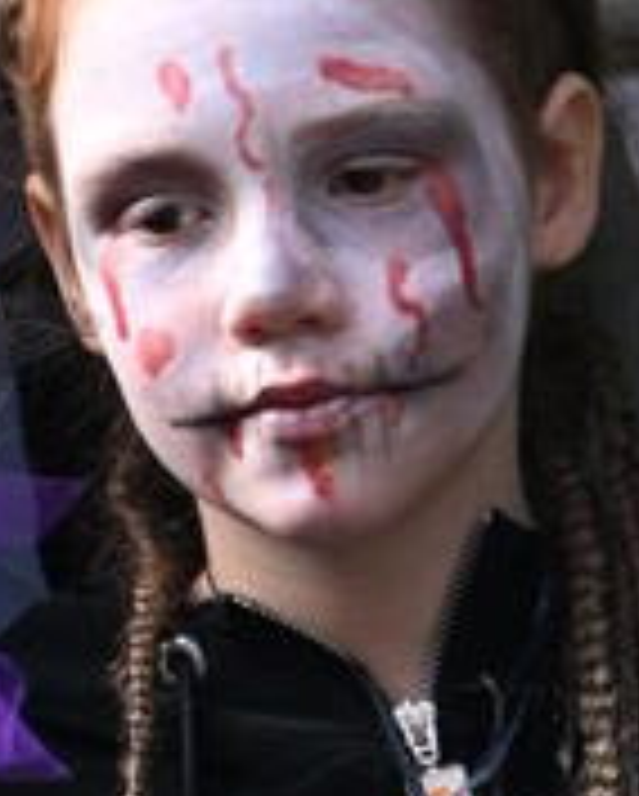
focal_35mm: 908
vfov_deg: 2.1
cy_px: -1264
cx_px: 2025
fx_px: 21428
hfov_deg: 1.7
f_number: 5.3
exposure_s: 1/200
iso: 220
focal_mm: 82
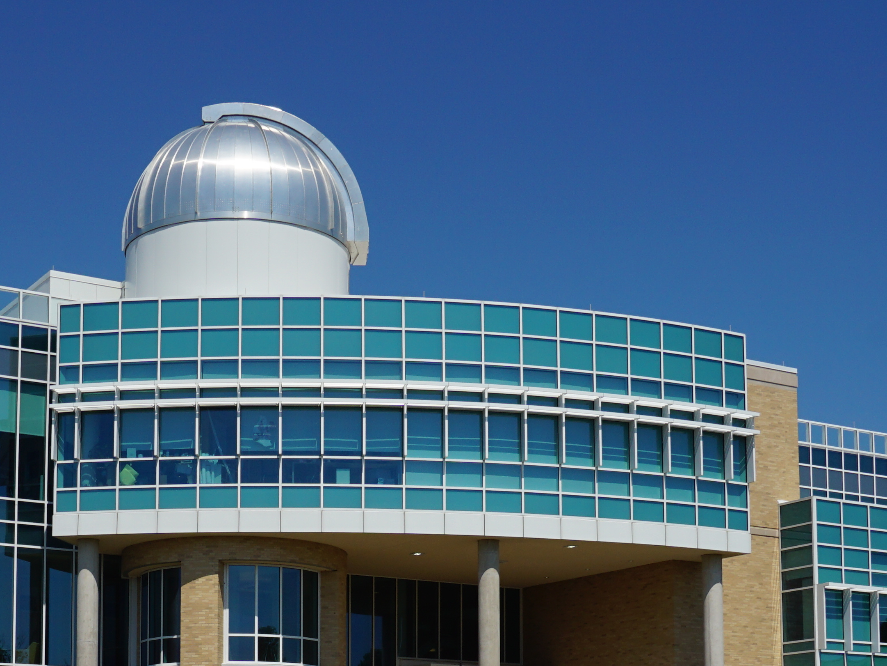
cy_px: 672
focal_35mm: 64
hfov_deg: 30.1
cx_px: 327
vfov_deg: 22.0
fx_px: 1640
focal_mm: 16
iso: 100
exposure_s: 1/320
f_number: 11
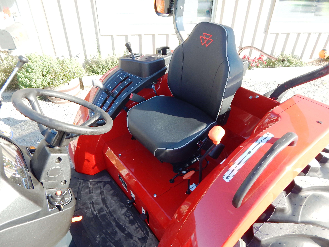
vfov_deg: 61.1
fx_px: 209
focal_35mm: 22
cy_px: 124
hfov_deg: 76.4
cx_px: 164
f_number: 3
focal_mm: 4
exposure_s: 1/250
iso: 125
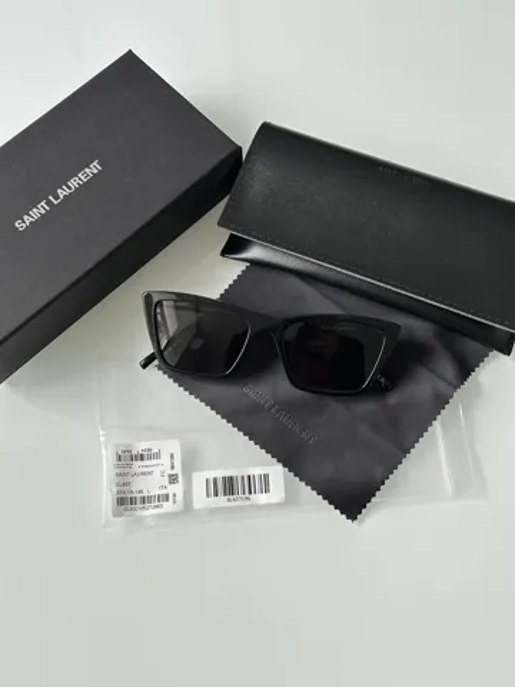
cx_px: 258
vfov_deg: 39.7
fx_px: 952
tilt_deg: -67.3
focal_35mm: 48
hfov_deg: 30.3
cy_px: 344
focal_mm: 6.86
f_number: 1.78
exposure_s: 1/131
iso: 80
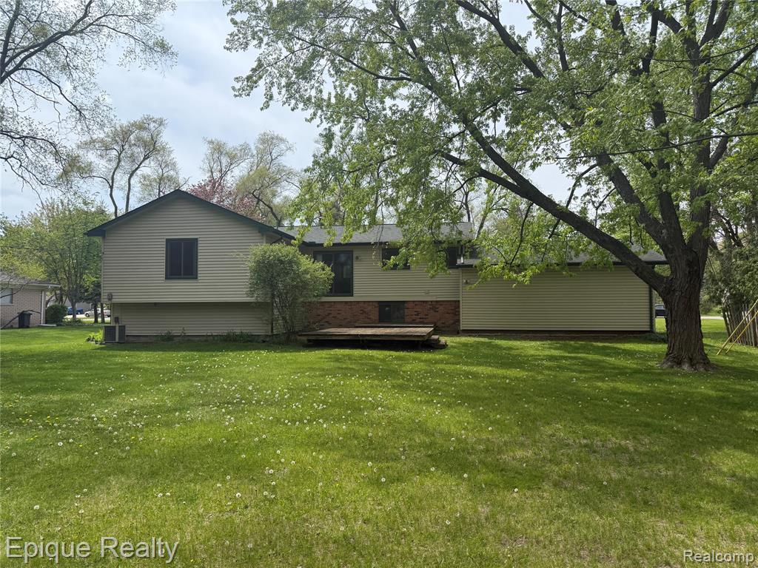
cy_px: 284
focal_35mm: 24
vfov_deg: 56.8
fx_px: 526
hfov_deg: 71.6
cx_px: 379
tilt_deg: +2.7
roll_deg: -0.1
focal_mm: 6.76
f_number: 1.78
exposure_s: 1/4167
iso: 100
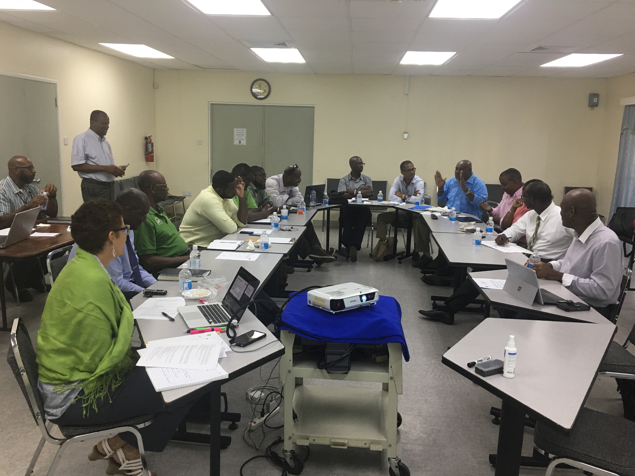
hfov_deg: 61.7
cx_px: 318
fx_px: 532
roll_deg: -1.7
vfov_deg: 48.2
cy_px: 238
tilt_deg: -10.2
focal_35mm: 29
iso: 40
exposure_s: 1/30
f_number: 2.2
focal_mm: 4.15
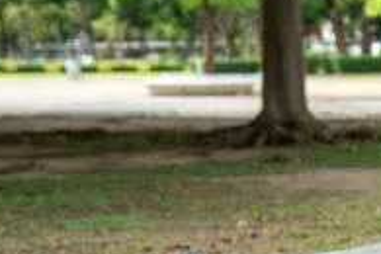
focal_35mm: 161
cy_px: 283
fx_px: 1704
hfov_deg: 12.3
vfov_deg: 8.5
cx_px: 526
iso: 400
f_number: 2.8
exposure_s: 1/1000
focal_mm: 45
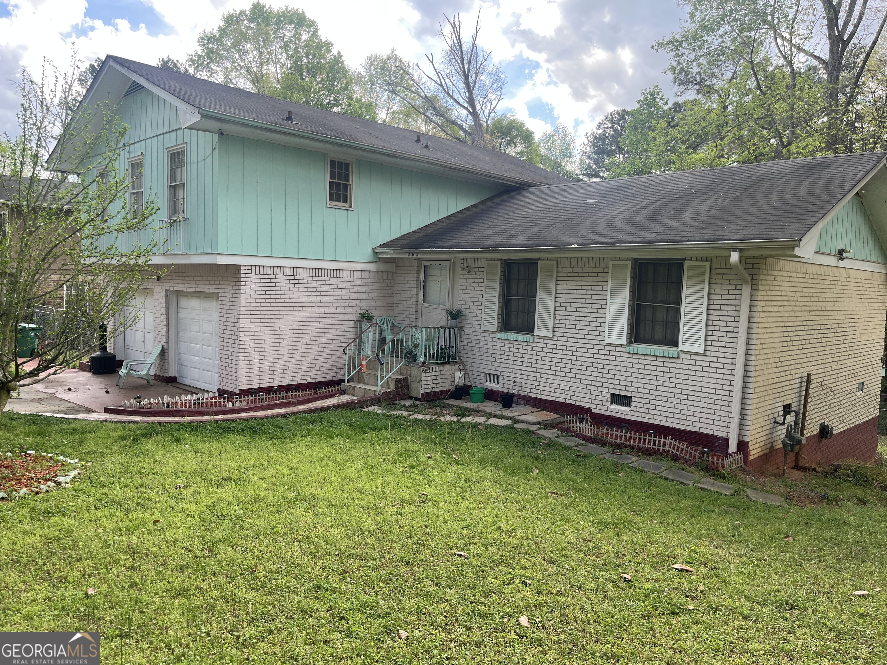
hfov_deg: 67.3
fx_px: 666
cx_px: 444
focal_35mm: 26
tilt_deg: -4.4
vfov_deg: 53.1
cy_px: 332
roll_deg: -1.9
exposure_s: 1/688
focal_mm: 5.1
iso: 50
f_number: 1.6
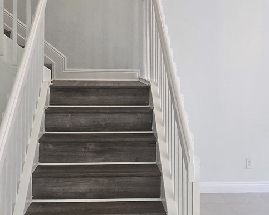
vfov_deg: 34.9
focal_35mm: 42
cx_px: 127
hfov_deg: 43.8
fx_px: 335
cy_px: 52
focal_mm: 2.2
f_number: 2.2
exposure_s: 1/60
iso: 64
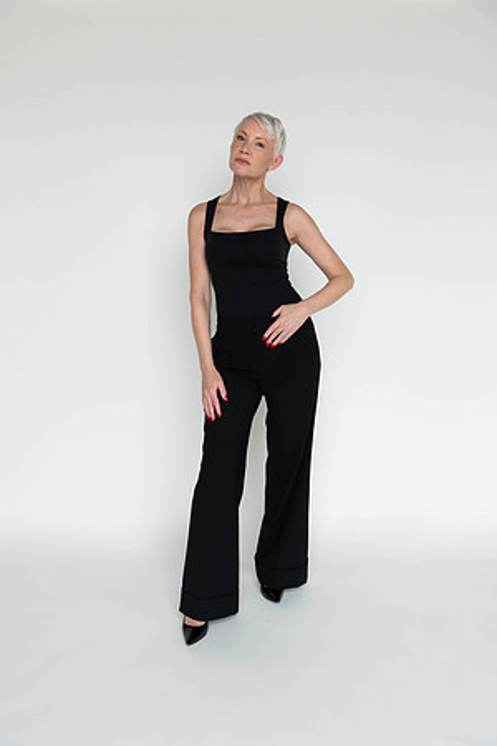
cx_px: 248
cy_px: 373
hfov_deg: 42.3
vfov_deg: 60.3
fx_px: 642
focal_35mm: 31
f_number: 6.3
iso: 640
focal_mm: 31
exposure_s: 1/125
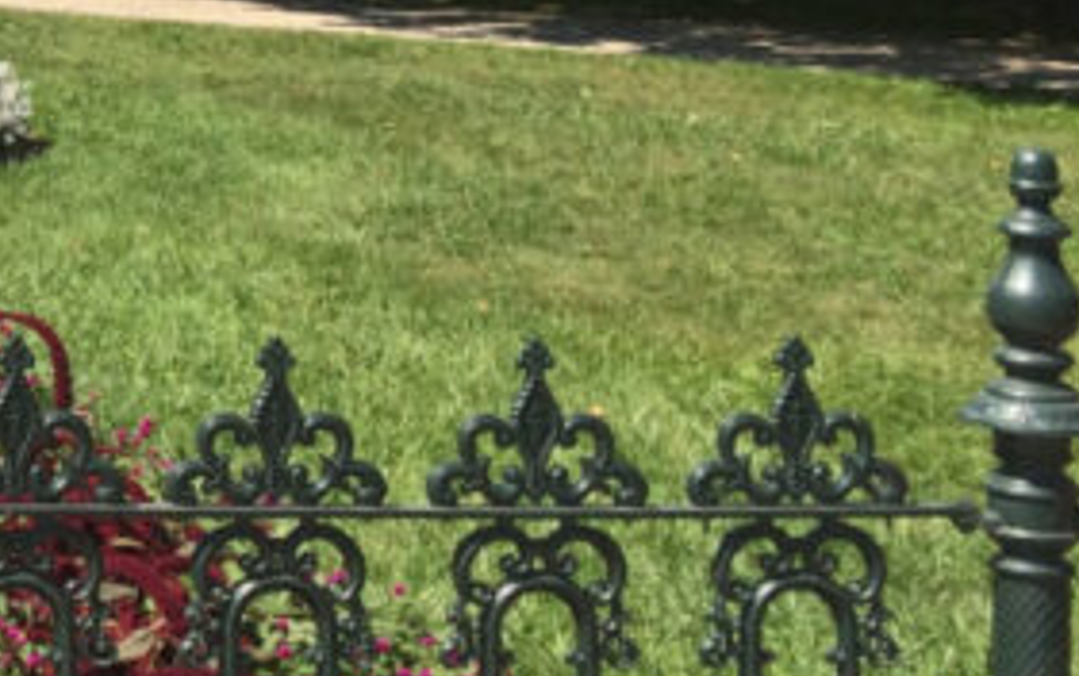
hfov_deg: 16.2
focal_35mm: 112
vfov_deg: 11.4
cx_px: -741
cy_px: -223
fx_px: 3295
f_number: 2.2
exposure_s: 1/1709
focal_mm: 4.2
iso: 32
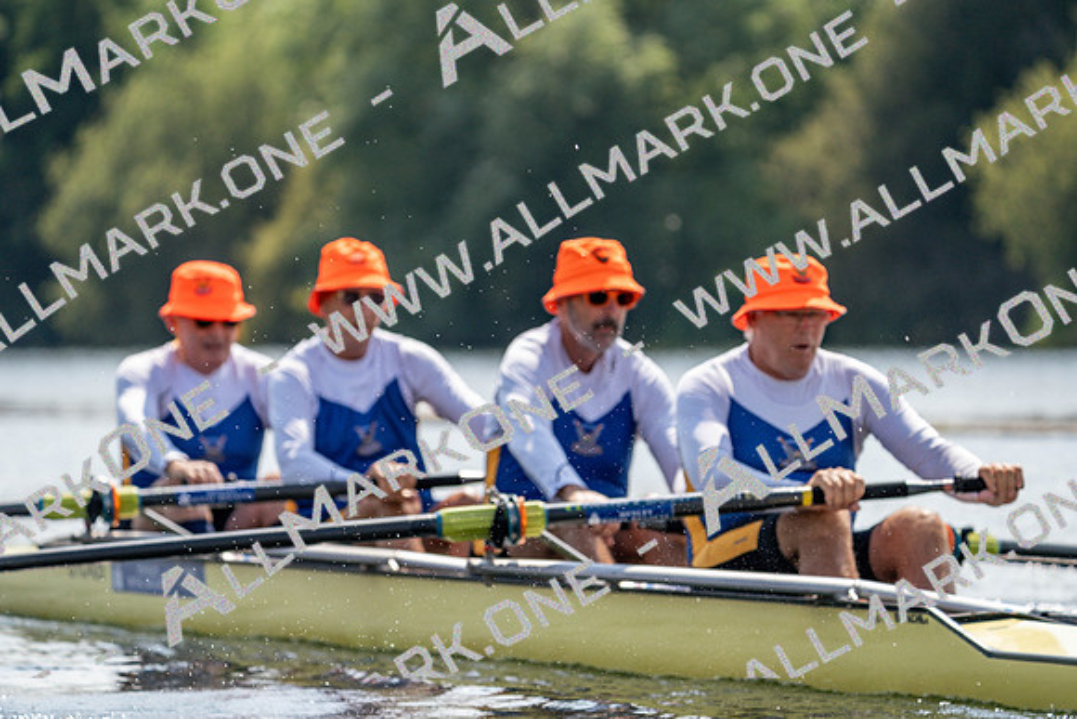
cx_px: 538
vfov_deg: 4.9
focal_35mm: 282
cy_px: 360
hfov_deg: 7.3
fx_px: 8438
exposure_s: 1/1600
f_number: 5.6
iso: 250
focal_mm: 282
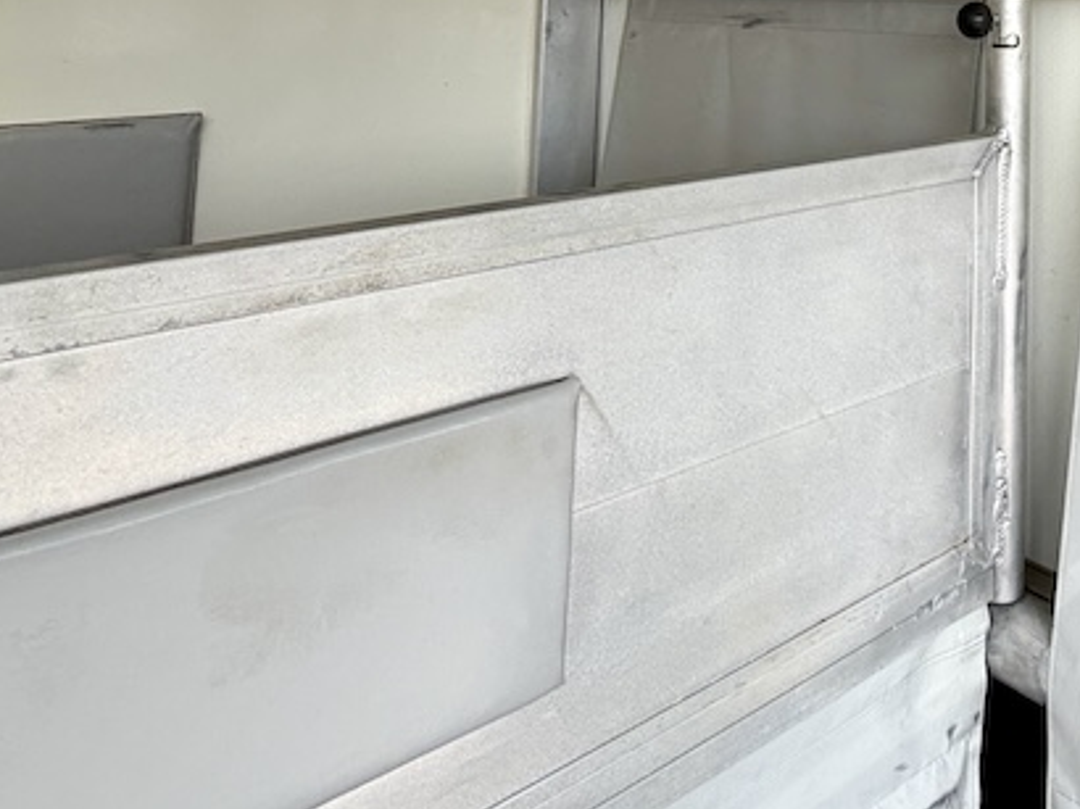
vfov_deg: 34.3
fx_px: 1091
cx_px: 1054
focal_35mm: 35
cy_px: -113
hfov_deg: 45.4
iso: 50
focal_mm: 2.22
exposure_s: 1/277
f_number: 2.2
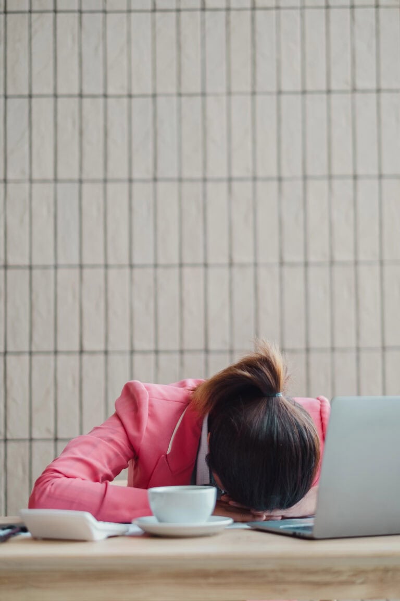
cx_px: 200
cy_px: 300
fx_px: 1400
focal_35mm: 84
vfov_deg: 24.2
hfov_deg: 16.3
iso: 200
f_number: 1.4
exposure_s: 1/500
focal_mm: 56
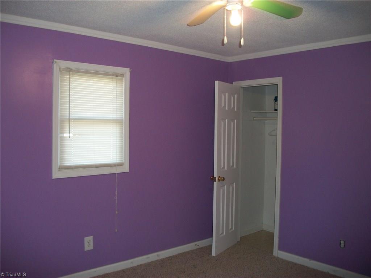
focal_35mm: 32
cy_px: 139
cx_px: 186
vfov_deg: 44.2
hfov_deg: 56.8
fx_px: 343
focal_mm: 5.7
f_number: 2.9
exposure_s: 1/30
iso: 80
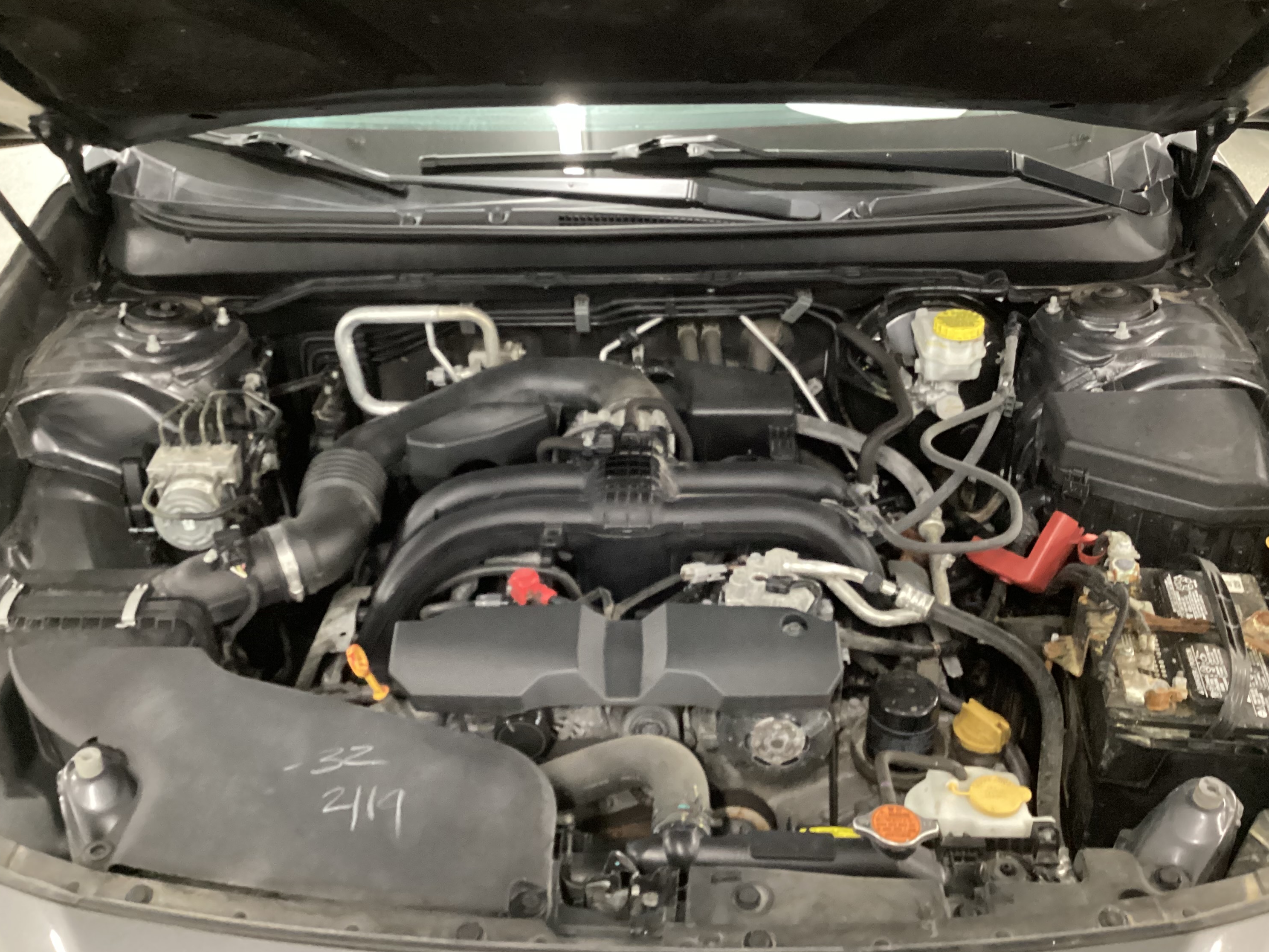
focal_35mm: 34
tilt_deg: -34.3
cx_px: 629
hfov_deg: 54.0
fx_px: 1246
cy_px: 497
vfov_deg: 41.8
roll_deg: +0.8
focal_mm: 3.3
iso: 640
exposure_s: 1/20
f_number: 2.4
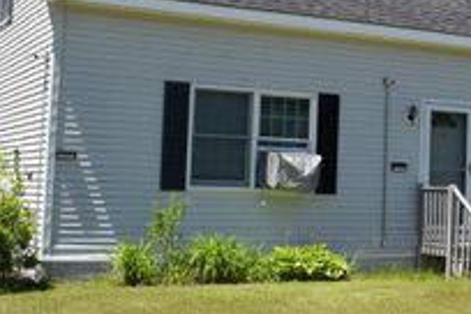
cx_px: 480
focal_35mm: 77
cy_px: 94
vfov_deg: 17.6
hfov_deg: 24.9
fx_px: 1010
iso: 100
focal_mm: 21
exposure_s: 1/200
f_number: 10
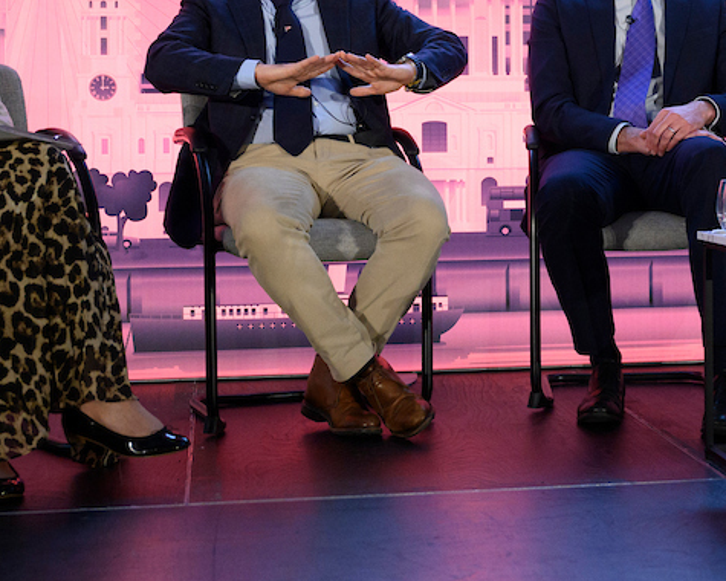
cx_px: 591
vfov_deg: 18.3
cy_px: 109
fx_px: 1783
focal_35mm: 83
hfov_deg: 22.7
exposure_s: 1/250
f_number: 2.8
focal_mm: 35
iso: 3200
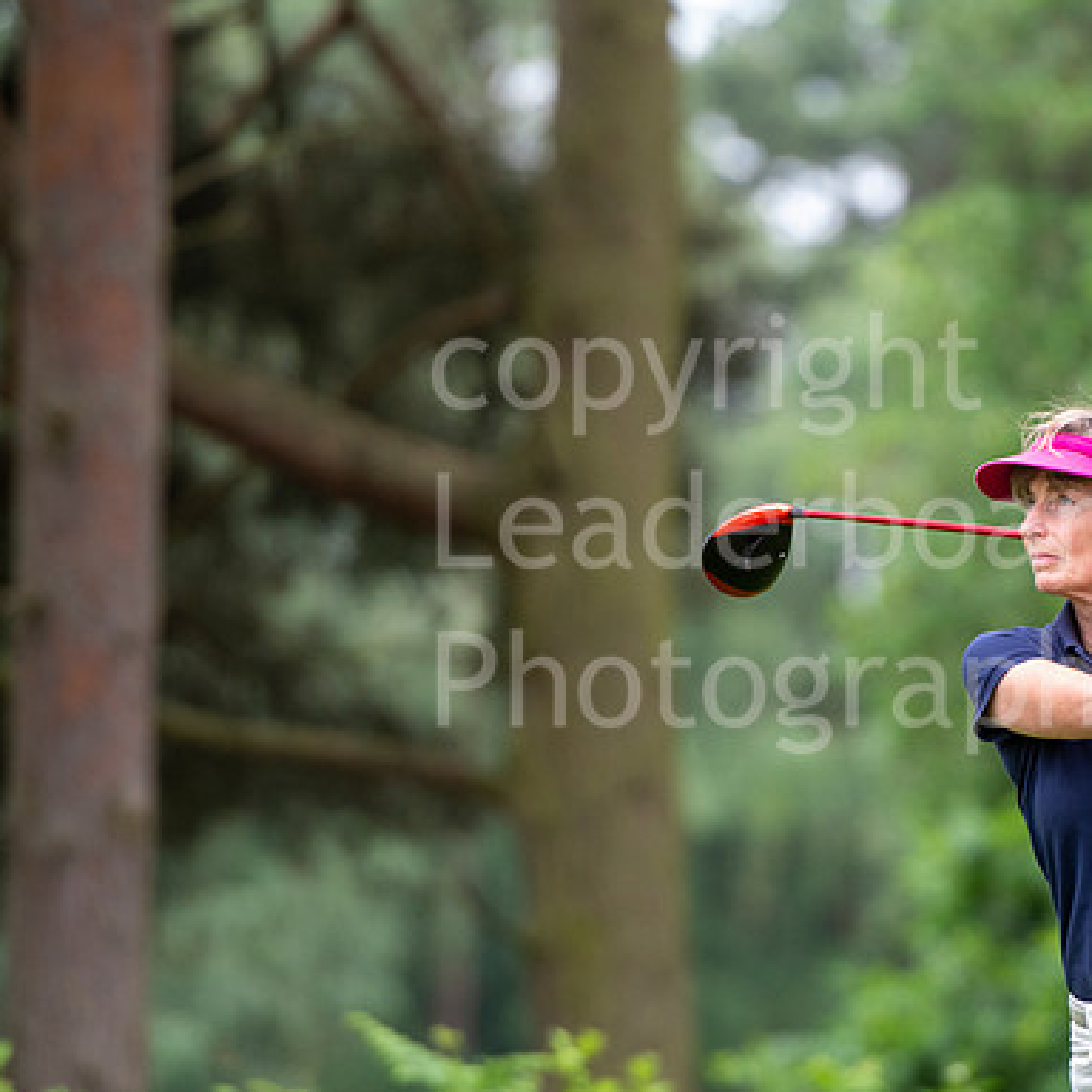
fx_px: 13741
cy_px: 547
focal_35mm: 385
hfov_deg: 4.5
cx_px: 805
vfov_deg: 4.6
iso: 800
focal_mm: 200
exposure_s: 1/1600
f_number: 3.2
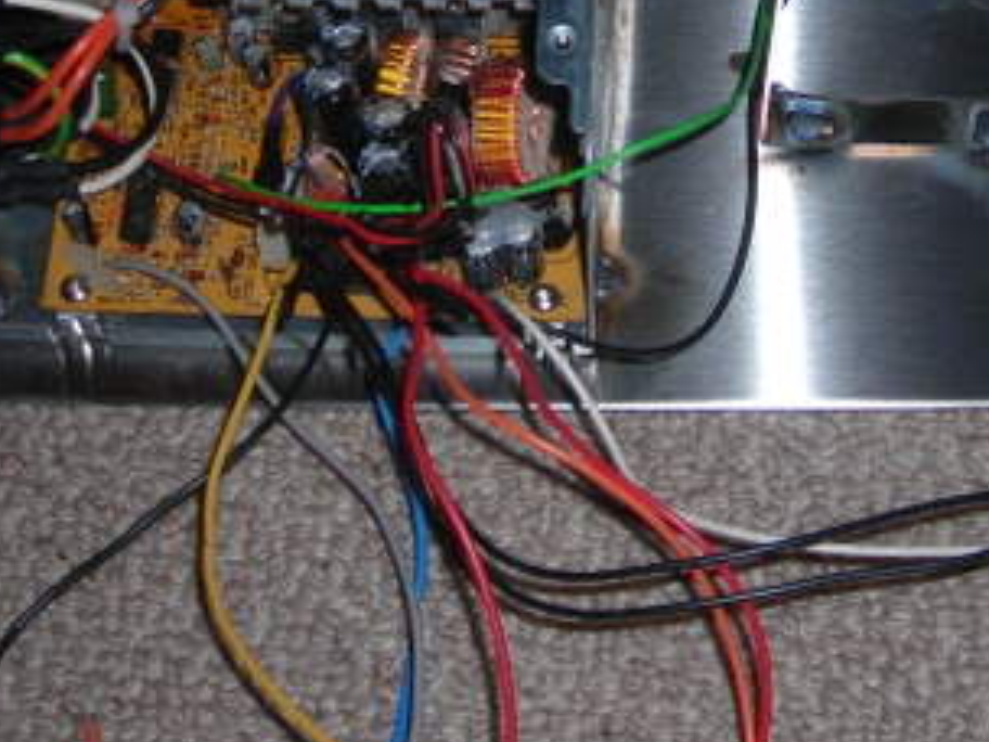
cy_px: 36
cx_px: 729
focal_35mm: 80
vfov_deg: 18.1
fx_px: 2286
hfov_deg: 24.2
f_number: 3.2
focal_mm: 6.3
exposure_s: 1/60.1
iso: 50
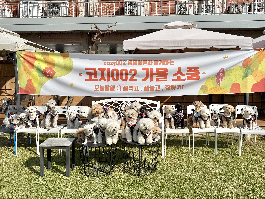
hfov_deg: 71.6
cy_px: 100
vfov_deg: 56.8
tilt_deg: -7.6
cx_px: 132
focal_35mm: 24
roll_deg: +2.1
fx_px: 184
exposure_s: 1/9091
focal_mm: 6.76
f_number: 1.78
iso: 80
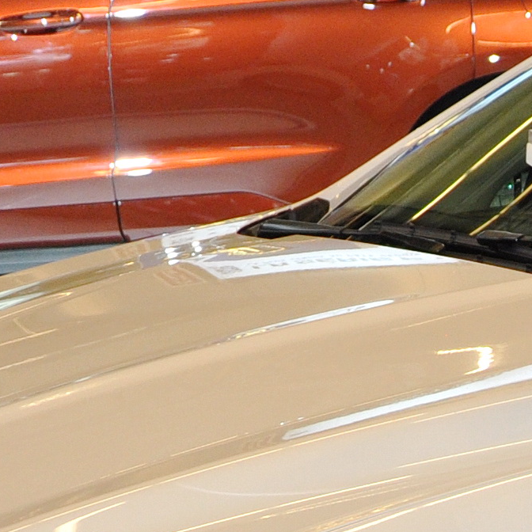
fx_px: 2968
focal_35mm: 171
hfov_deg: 9.8
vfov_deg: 10.1
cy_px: 638
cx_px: 926
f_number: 4
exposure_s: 1/60
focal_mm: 21
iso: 640
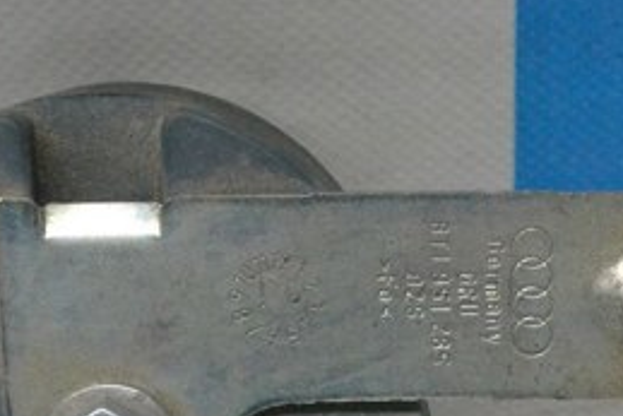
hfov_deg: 18.3
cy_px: 454
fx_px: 1922
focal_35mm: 111
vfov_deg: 12.2
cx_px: 438
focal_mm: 30
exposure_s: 1/160
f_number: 10
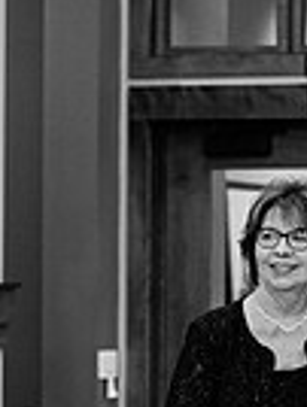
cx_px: 319
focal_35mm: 291
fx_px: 3430
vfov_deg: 6.7
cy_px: 513
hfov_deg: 5.1
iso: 1600
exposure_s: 1/250
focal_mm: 70
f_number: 2.8
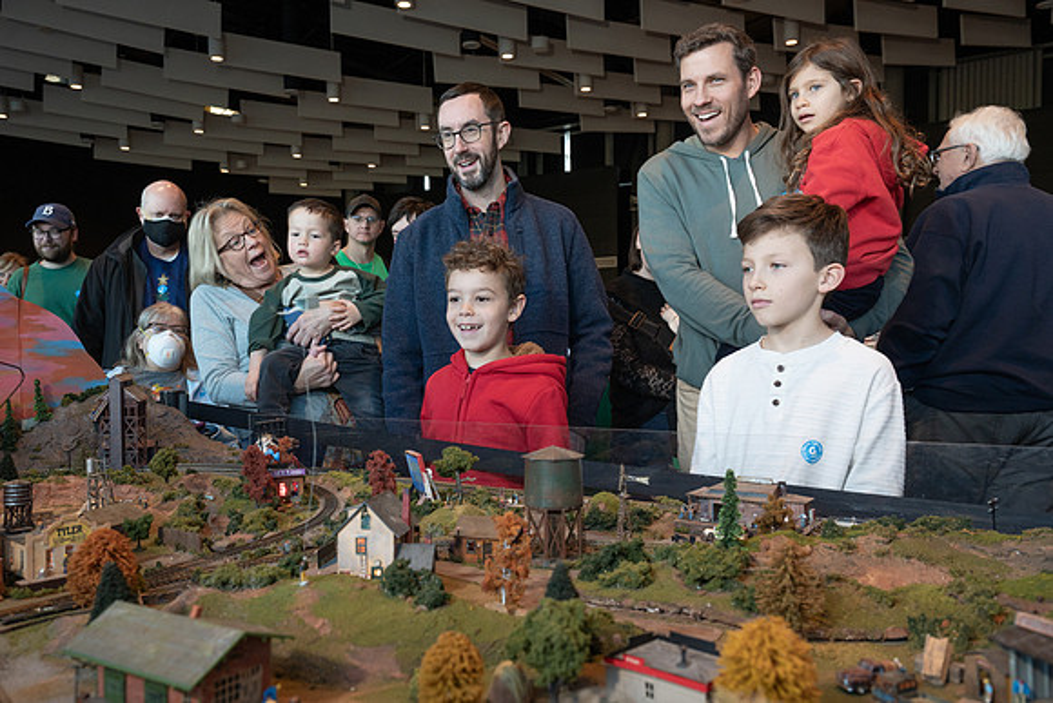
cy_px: 350
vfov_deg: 44.0
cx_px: 494
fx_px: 870
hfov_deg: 62.3
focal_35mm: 30
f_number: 6.3
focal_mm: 28
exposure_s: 1/160
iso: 2000
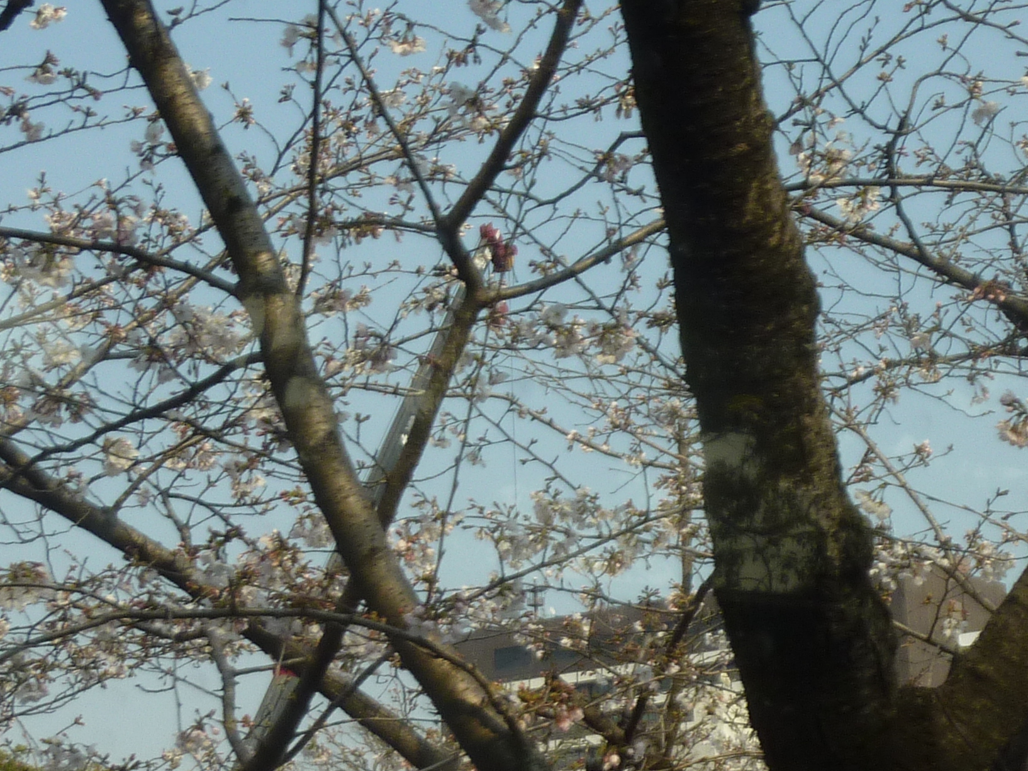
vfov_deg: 16.6
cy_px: 471
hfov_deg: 22.0
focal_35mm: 89
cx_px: 554
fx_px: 2643
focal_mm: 6.5
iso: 80
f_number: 4.5
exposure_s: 1/400
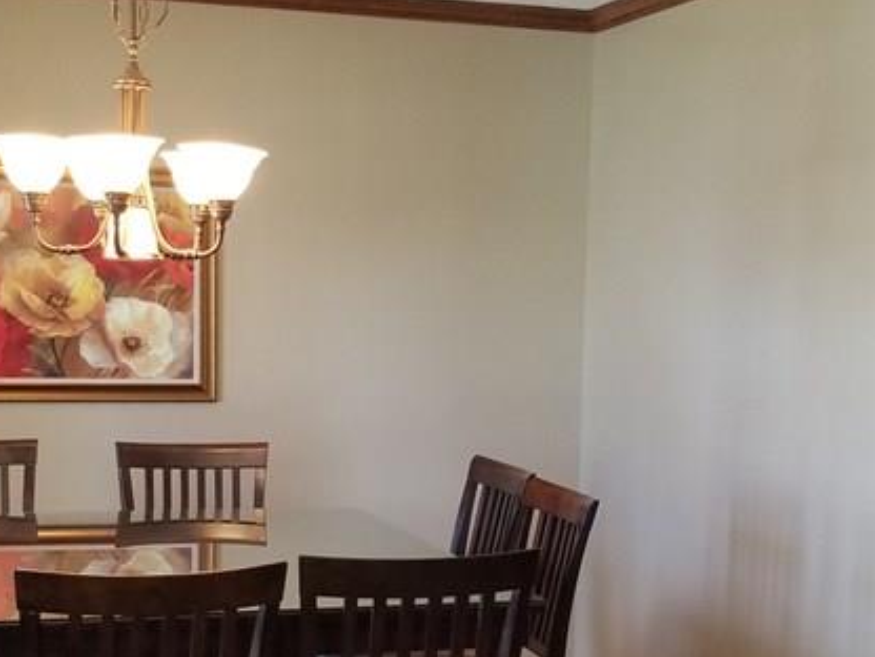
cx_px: 442
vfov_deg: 22.7
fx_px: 1618
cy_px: 497
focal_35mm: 64
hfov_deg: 30.3
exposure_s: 1/40
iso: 200
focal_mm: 4.25
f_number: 1.7
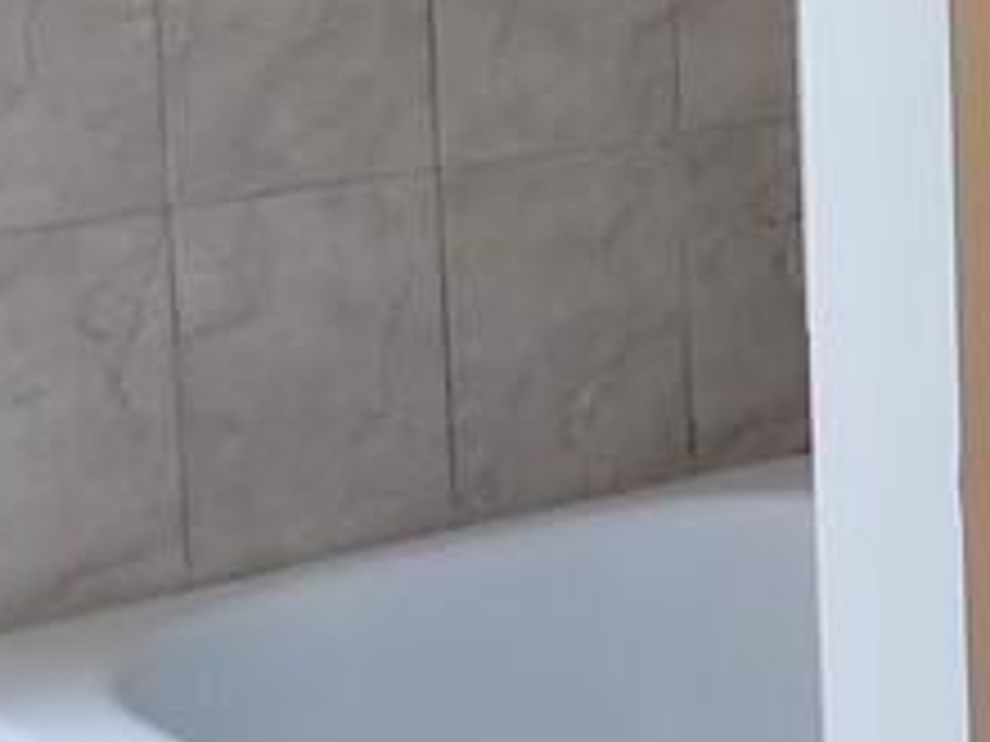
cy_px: -193
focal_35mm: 121
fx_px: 3461
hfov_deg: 13.3
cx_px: 2174
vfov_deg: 11.9
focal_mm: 4.3
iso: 250
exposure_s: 1/60
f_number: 2.4
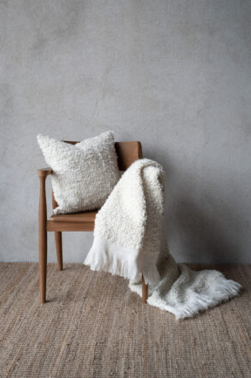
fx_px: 546
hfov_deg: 25.9
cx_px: 128
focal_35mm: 52
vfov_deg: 38.2
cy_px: 183
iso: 1250
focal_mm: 50
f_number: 5
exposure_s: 1/80
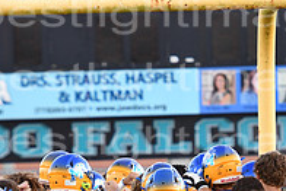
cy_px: 240
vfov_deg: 1.9
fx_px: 5652
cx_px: 174
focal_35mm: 711
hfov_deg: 2.9
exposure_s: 1/250
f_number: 4
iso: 640
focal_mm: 160
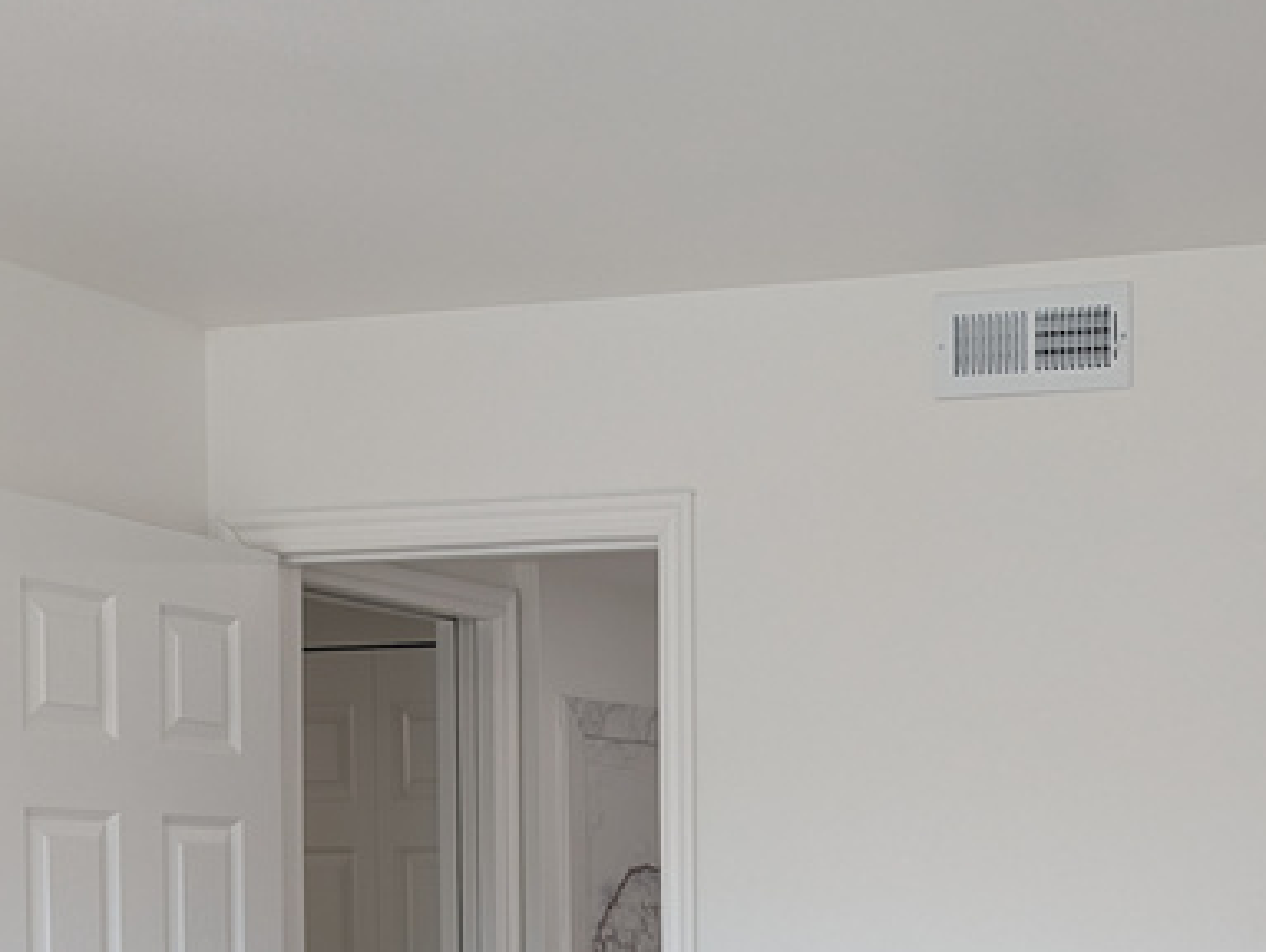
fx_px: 2343
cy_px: 1048
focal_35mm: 64
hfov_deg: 28.7
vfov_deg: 21.8
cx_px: 1203
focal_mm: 6.9
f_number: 1.68
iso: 74
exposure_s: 1/90.2
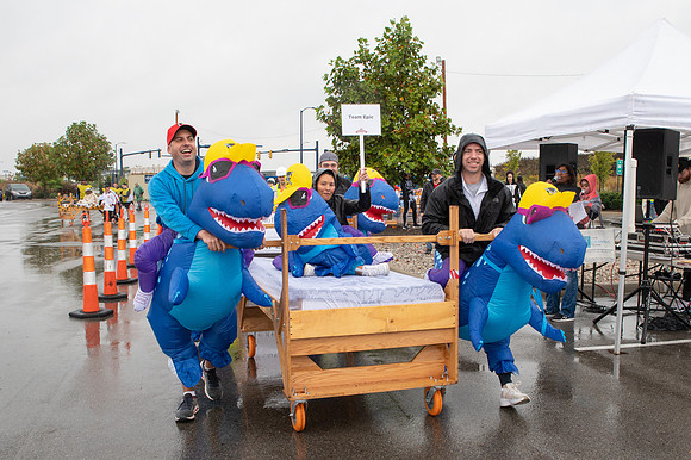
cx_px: 368
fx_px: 656
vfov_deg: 38.6
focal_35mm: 34
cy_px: 263
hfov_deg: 55.5
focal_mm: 24
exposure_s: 1/200
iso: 400
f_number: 7.1
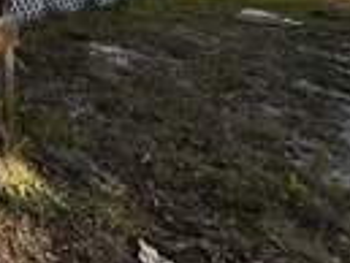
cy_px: -153
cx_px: -236
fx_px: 526
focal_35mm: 52
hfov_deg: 23.9
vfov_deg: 22.1
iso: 40
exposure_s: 1/647
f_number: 2.2
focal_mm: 2.22
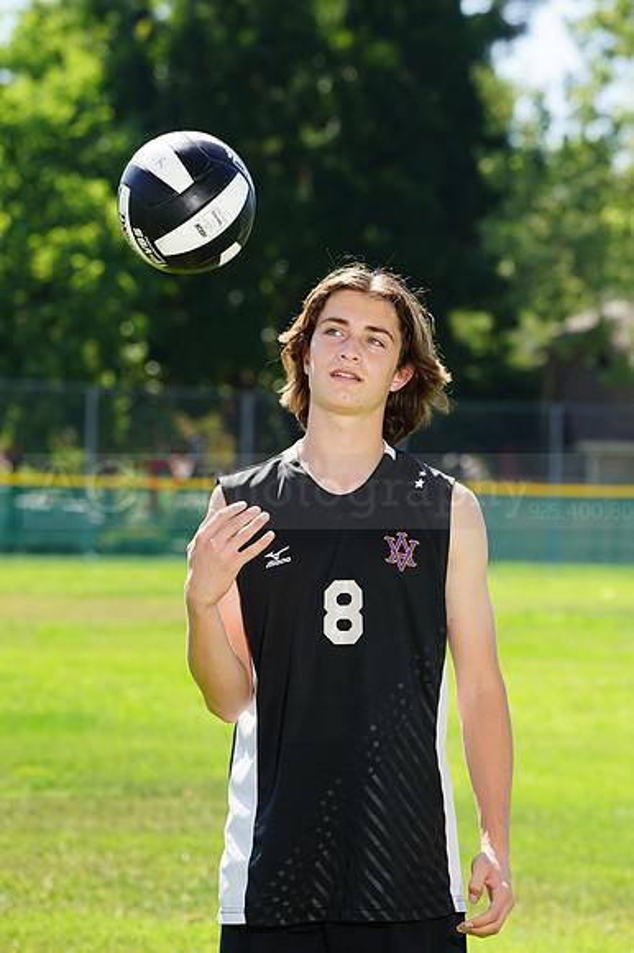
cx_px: 317
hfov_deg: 6.0
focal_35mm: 229
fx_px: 6056
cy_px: 476
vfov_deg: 9.0
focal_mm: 229
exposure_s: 1/200
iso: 200
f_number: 10
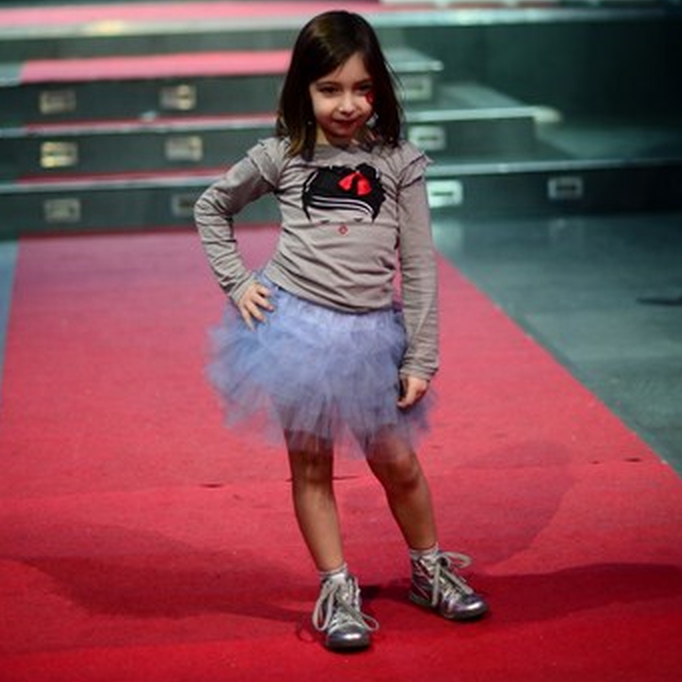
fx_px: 2162
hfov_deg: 17.9
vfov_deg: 17.9
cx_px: 340
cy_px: 244
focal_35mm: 97
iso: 320
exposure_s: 1/160
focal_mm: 50
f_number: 1.4
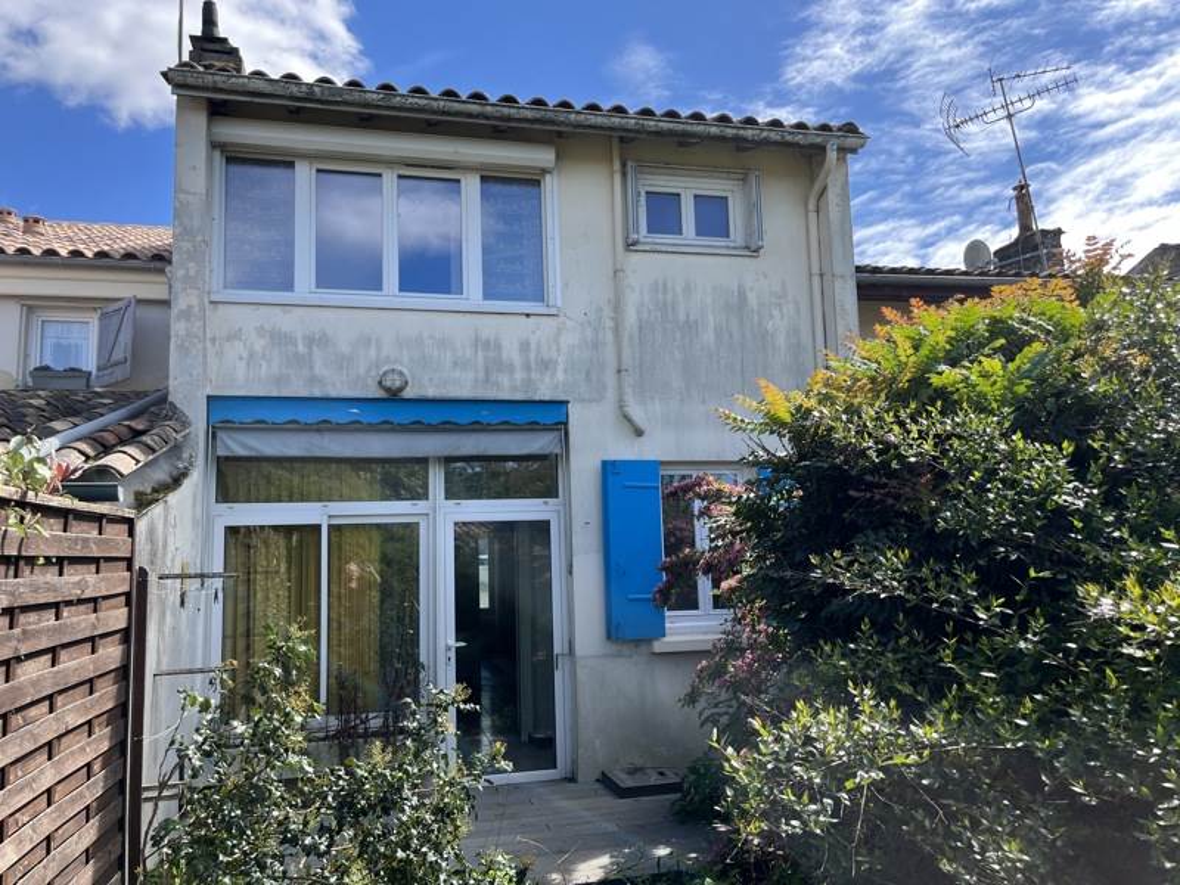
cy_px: 442
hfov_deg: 67.3
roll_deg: +3.1
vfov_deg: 53.1
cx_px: 590
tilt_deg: +7.9
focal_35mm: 26
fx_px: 886
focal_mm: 5.1
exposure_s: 1/1151
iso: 50
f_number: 1.6
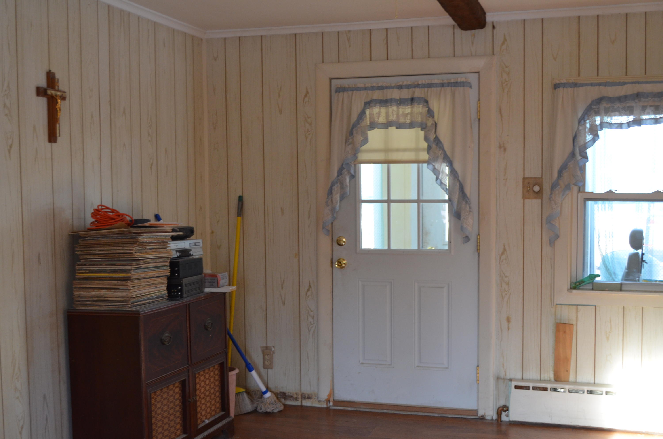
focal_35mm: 44
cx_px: 332
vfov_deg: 30.7
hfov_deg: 45.0
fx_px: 799
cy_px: 220
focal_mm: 29
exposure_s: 1/40
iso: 800
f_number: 4.5
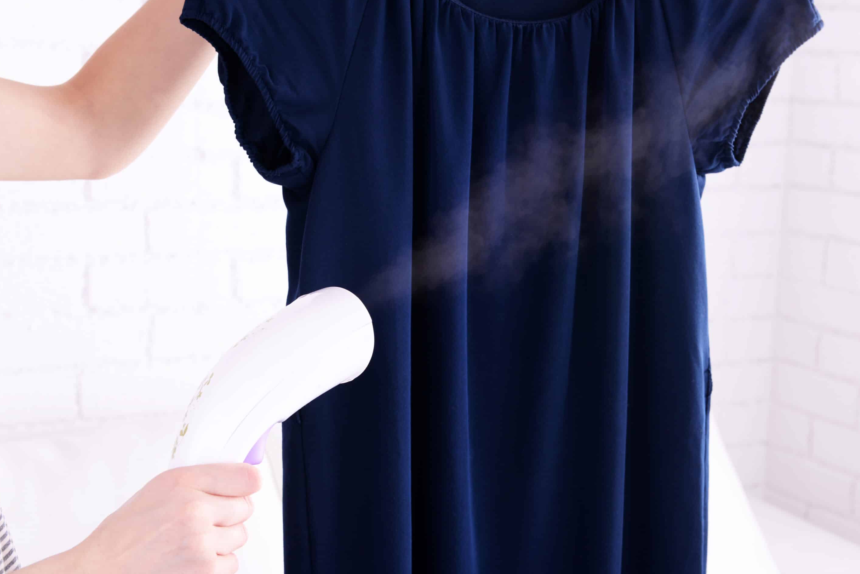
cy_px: 289
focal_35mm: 71
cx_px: 432
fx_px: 1697
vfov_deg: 19.2
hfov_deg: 28.4
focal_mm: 70
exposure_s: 1/160
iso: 200
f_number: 10
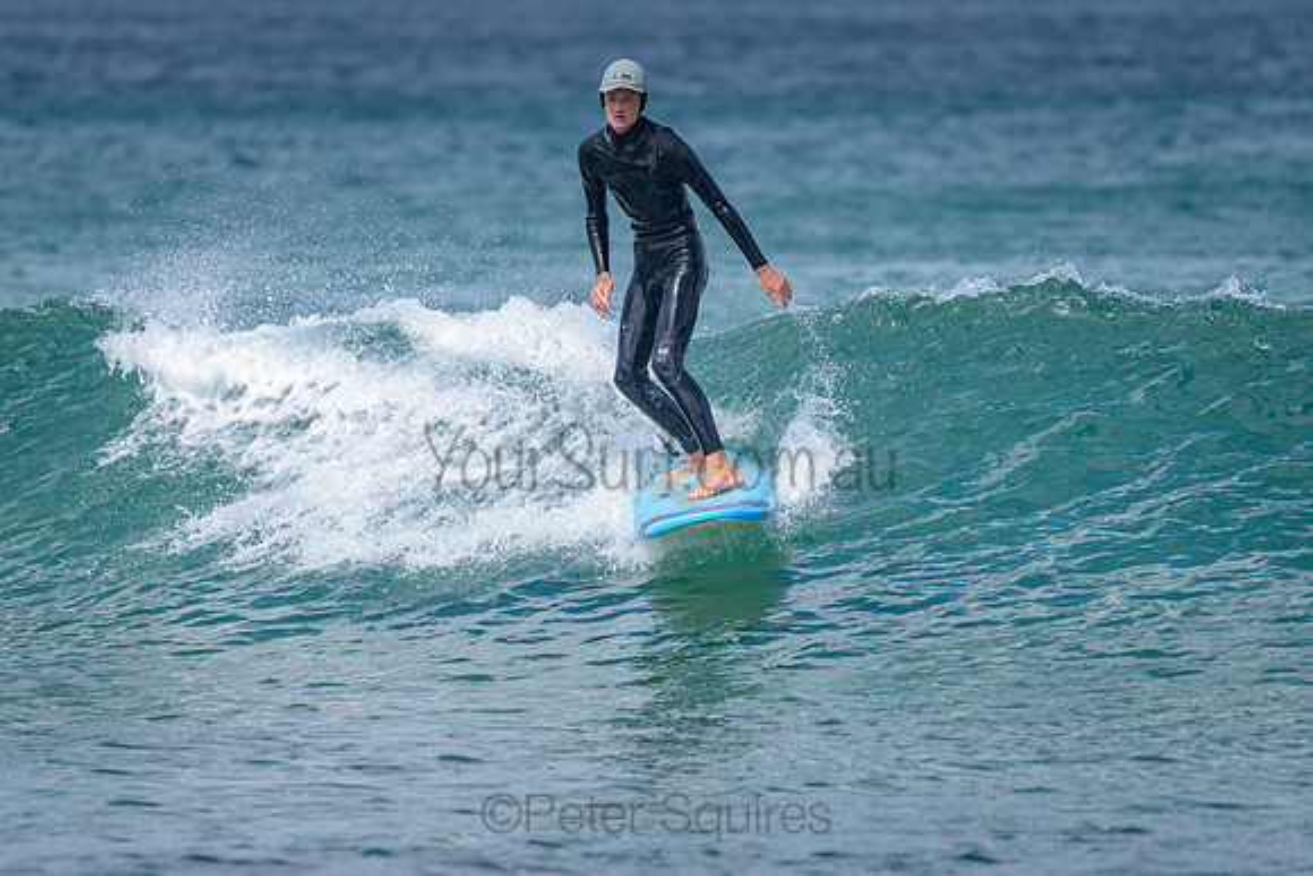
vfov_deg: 2.2
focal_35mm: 613
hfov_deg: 3.4
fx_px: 22349
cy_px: 451
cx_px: 660
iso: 320
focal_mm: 500
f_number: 5.6
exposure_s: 1/2000
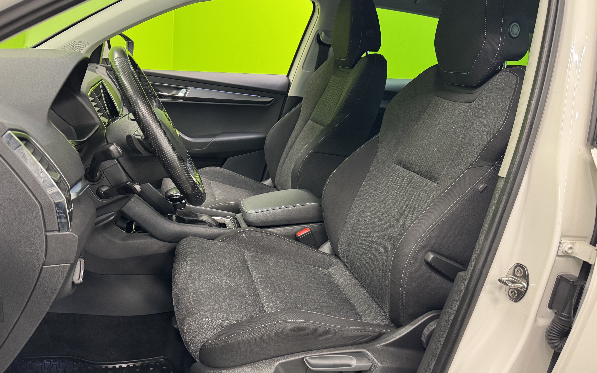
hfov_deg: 68.4
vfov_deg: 46.0
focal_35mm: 27
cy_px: 190
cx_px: 288
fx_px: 439
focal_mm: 6.76
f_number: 1.78
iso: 320
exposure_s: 1/50
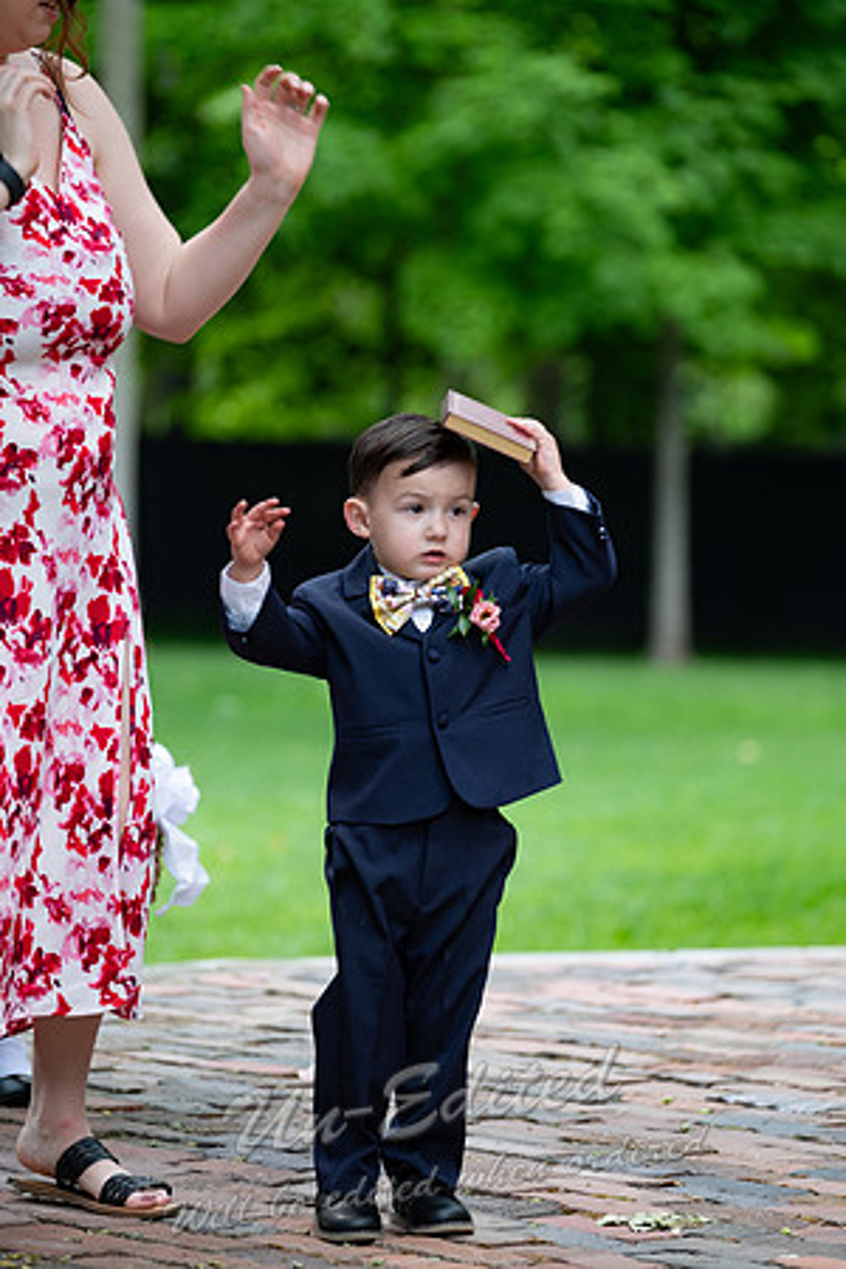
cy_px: 634
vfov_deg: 11.5
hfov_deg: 7.7
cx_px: 423
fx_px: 6309
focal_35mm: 179
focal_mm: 119.2
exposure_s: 1/200
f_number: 2.8
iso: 250
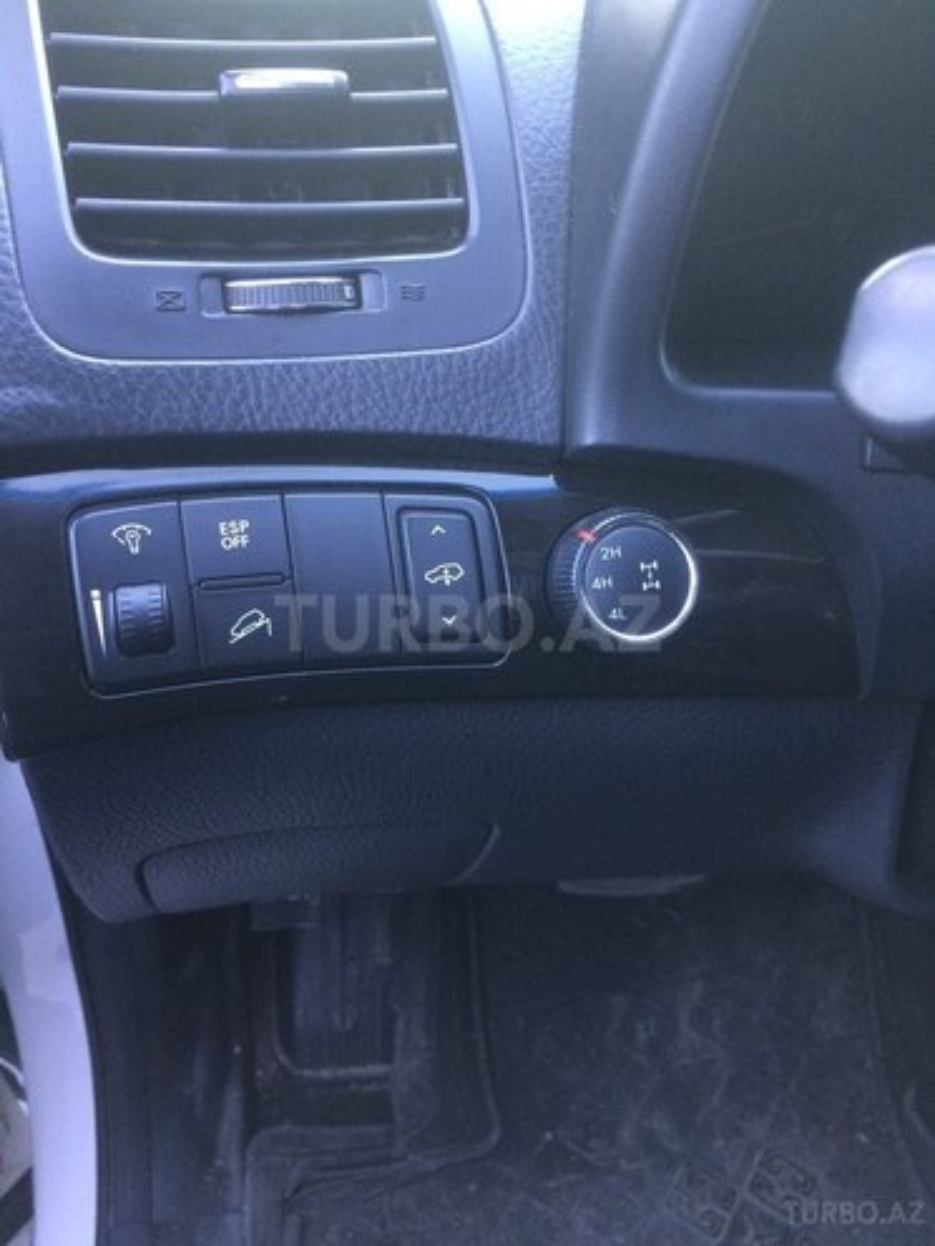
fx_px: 1044
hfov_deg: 48.2
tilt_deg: -38.8
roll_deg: -4.5
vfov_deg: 61.7
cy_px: 623
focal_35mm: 29
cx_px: 468
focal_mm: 4.15
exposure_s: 1/33
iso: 80
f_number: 2.2
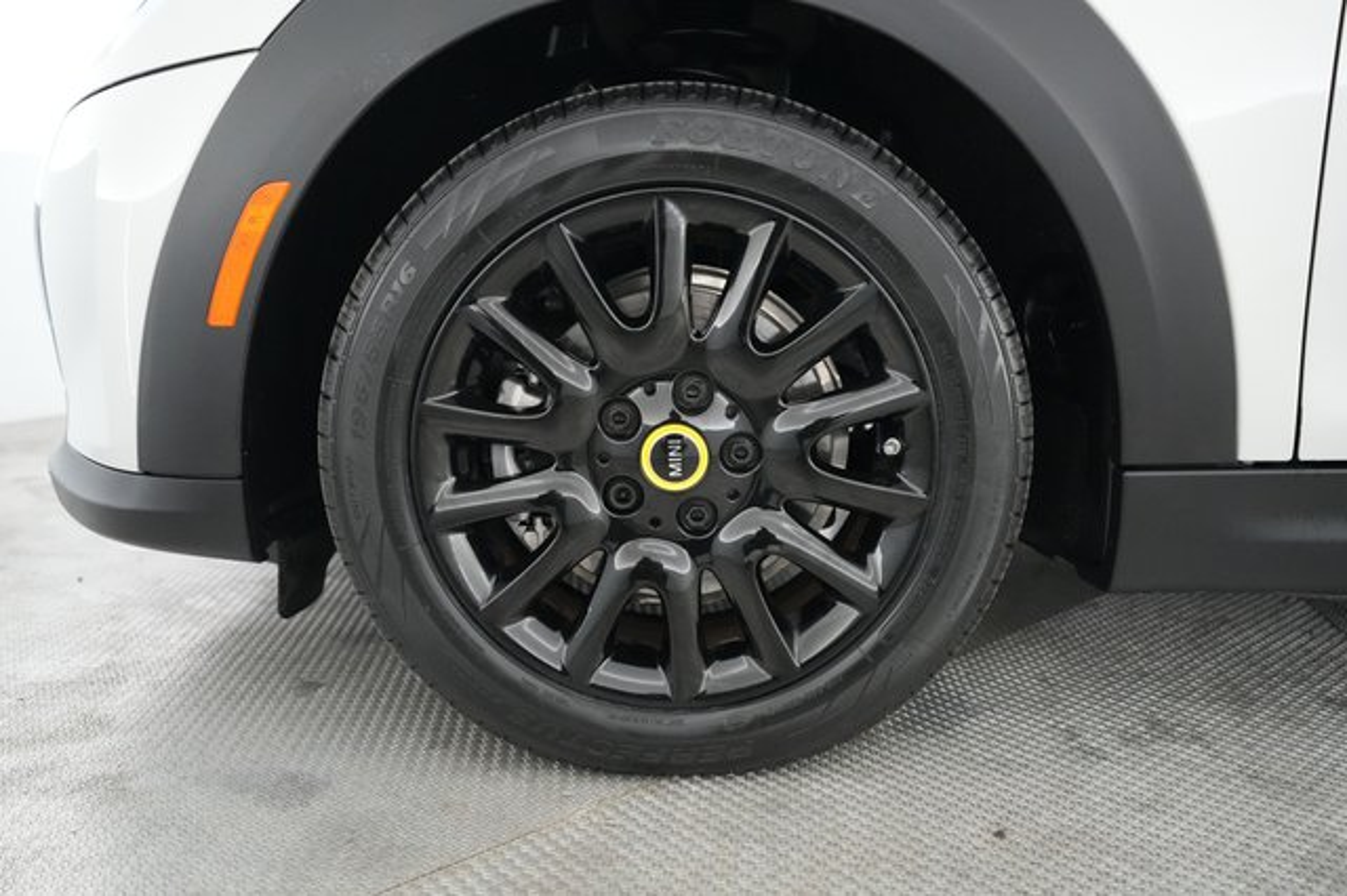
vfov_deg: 47.9
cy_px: 448
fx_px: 1010
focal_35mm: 27
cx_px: 674
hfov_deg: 67.4
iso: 8000
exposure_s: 1/160
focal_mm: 27
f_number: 2.8
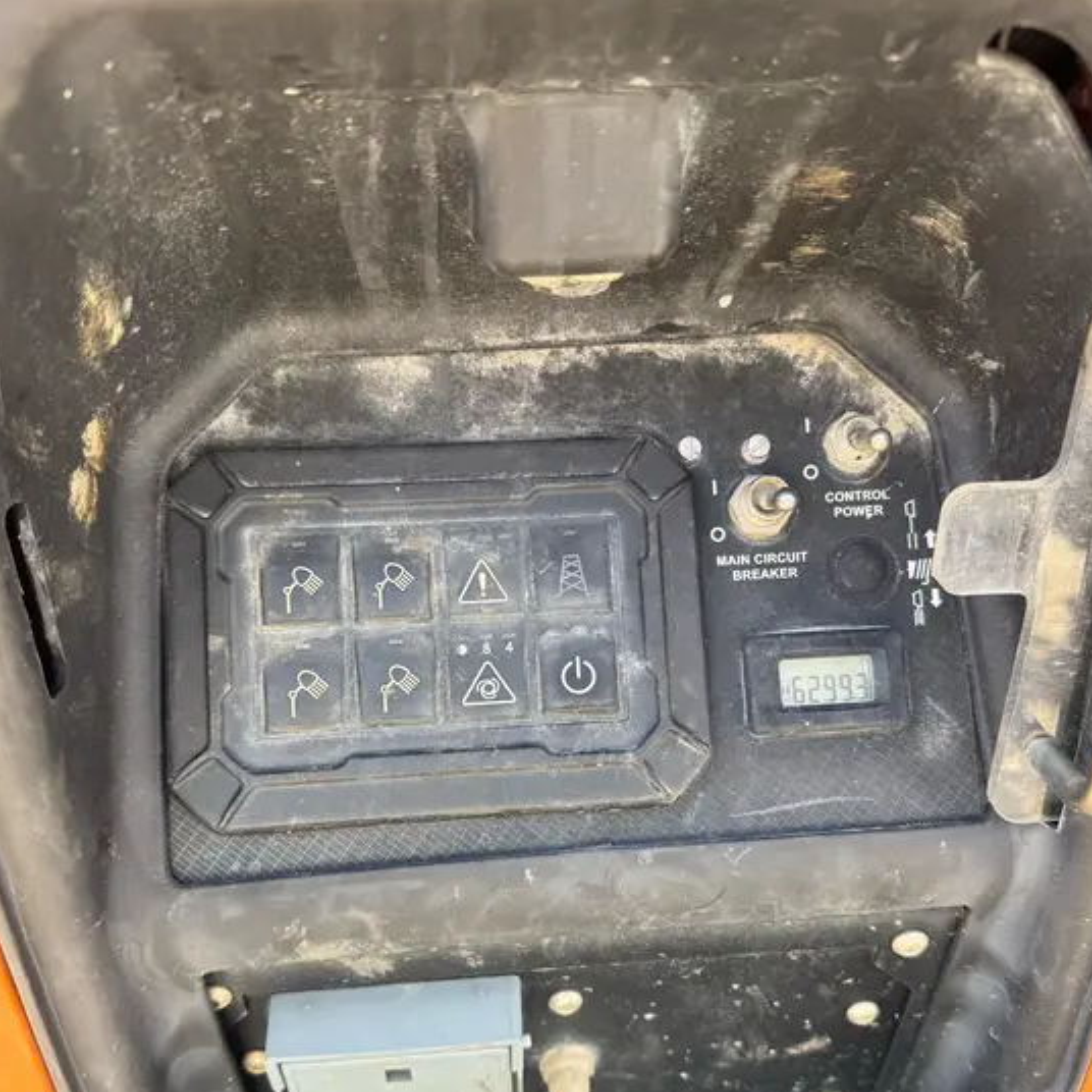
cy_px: 663
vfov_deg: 55.2
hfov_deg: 55.6
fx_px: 1035
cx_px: 554
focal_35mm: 29
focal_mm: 6.76
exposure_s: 1/218
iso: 80
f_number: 1.78
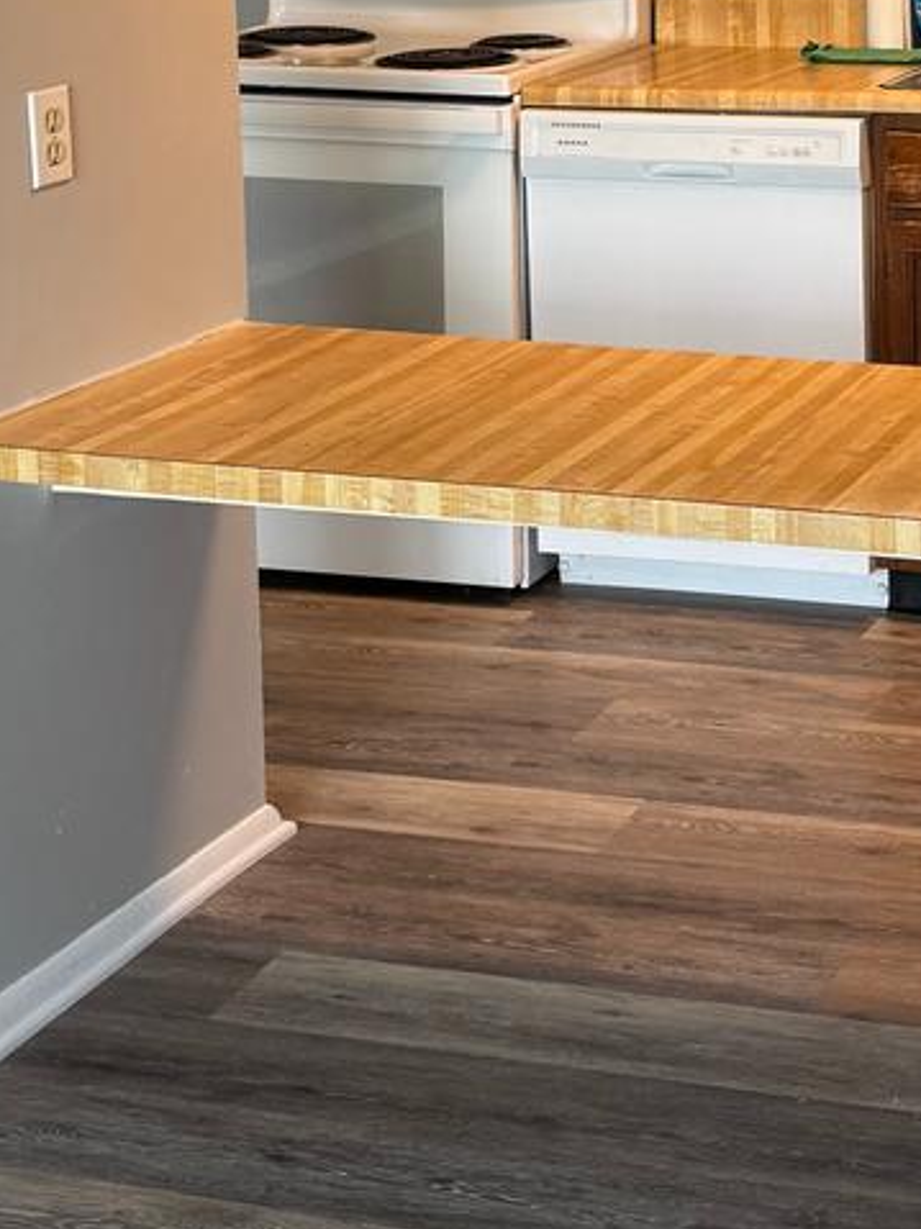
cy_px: 95
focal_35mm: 77
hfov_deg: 18.5
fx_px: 2733
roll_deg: +0.1
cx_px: 962
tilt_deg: -7.4
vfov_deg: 24.5
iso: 160
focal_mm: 6.76
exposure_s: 1/60
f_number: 1.78
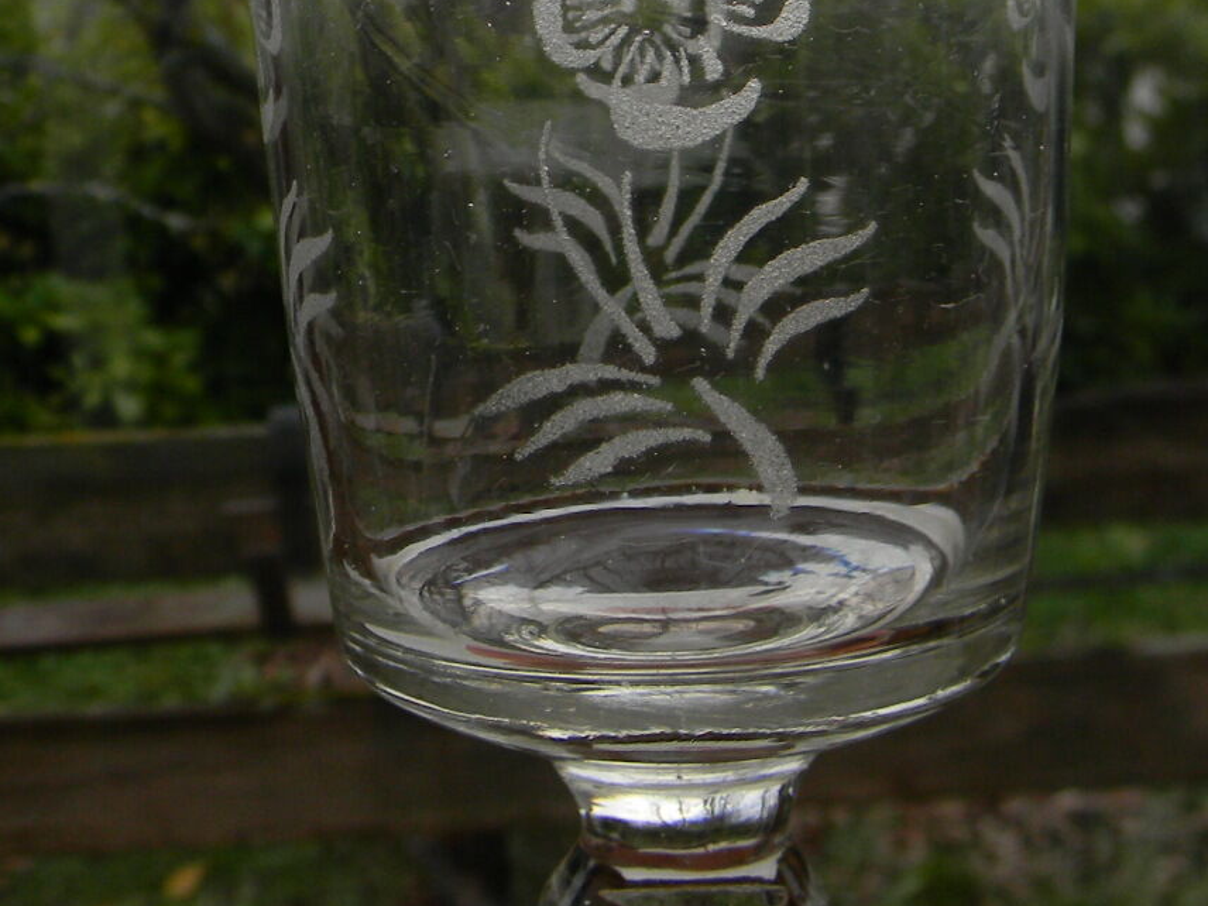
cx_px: 689
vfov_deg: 21.8
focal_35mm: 67
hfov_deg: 28.9
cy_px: 254
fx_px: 2338
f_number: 3.5
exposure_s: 1/79.5
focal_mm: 5
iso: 80
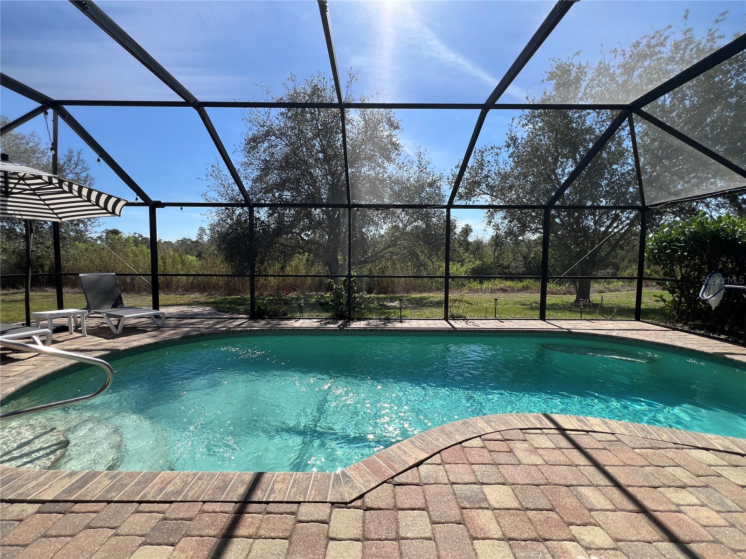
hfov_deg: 106.2
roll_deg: +0.0
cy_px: 280
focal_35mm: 13
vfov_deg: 89.9
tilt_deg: -3.4
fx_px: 280
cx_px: 373
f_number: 1.8
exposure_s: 1/664
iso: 32
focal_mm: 1.57
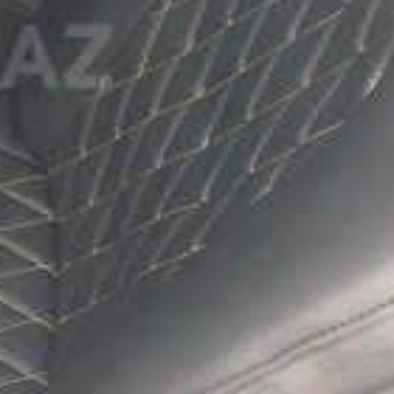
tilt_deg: -37.5
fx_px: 1172
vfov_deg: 18.8
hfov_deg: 18.0
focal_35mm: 91
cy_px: 56
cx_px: -104
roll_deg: -2.5
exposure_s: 1/33
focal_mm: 4.15
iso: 125
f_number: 2.2
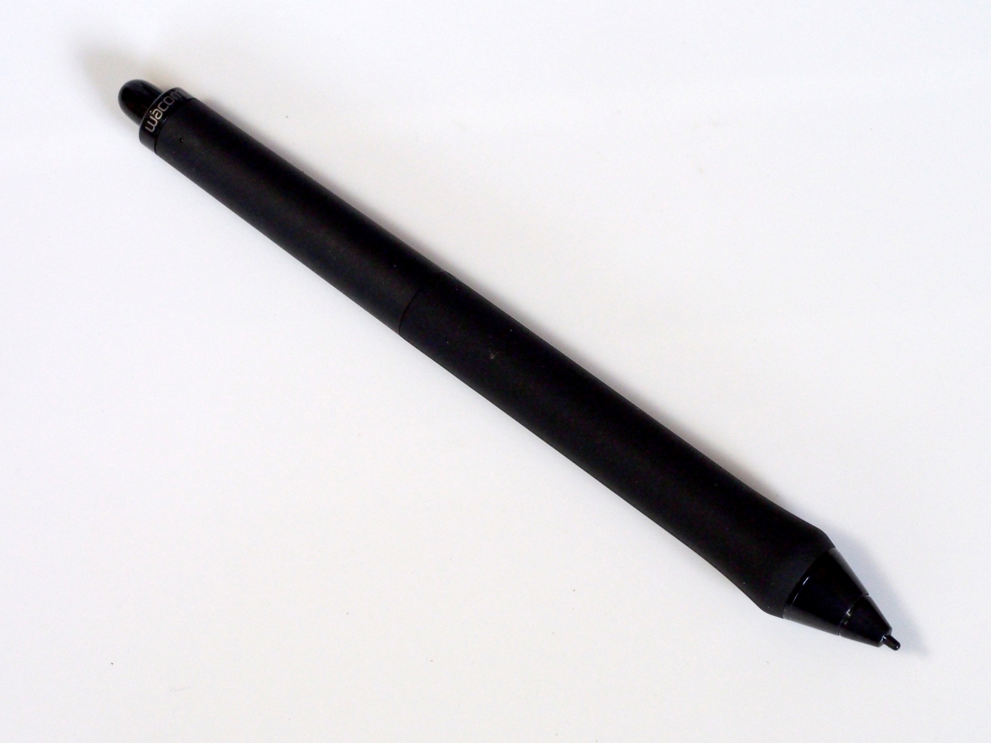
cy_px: 372
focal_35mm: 120
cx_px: 496
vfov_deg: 12.3
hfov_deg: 16.4
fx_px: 3435
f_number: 8
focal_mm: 60
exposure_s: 1/30
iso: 1600
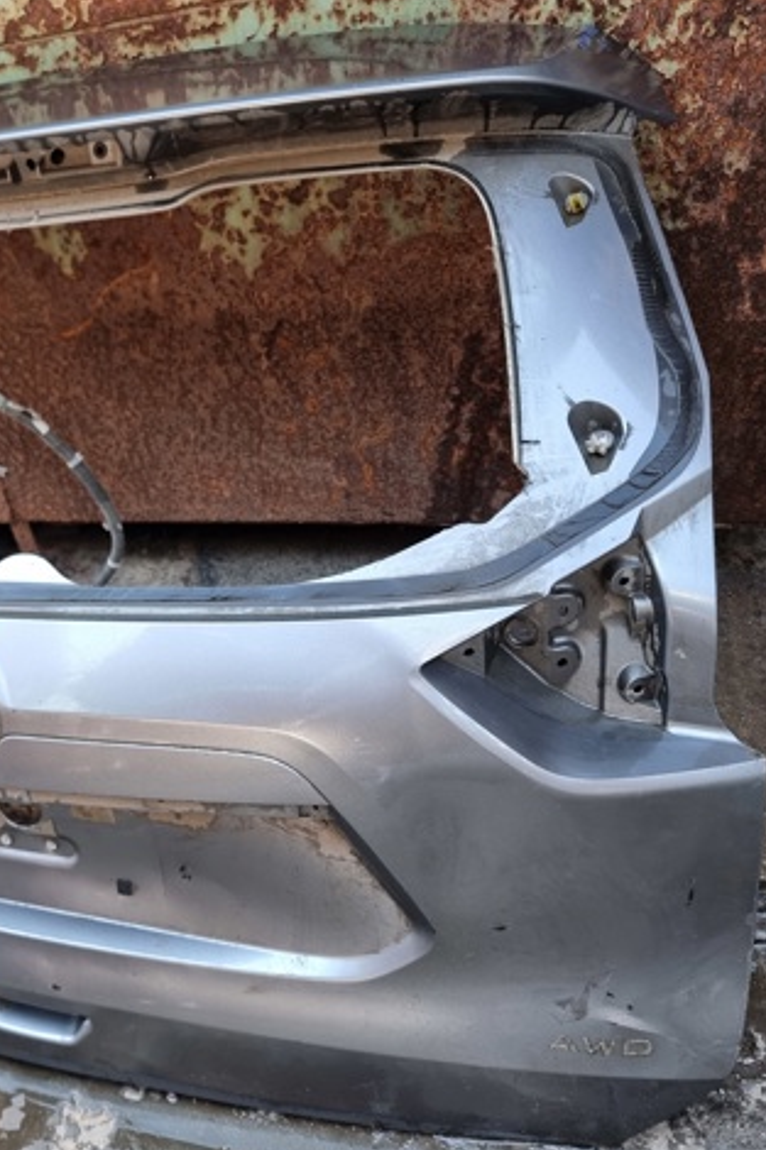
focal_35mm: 34
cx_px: 130
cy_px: 582
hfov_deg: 37.2
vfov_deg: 55.8
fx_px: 1086
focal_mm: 6.7
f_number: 1.8
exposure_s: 1/100
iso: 64
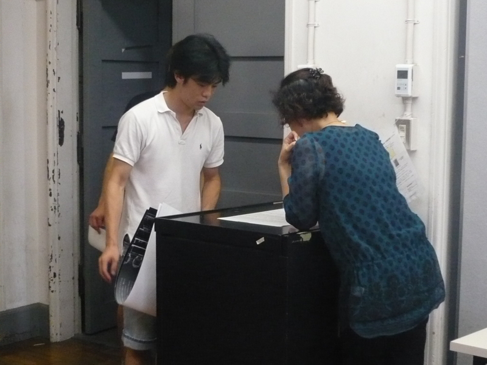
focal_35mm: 68
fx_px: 957
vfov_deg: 21.6
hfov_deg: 28.6
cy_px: 182
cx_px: 244
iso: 400
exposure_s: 1/50
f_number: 3.5
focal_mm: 7.4
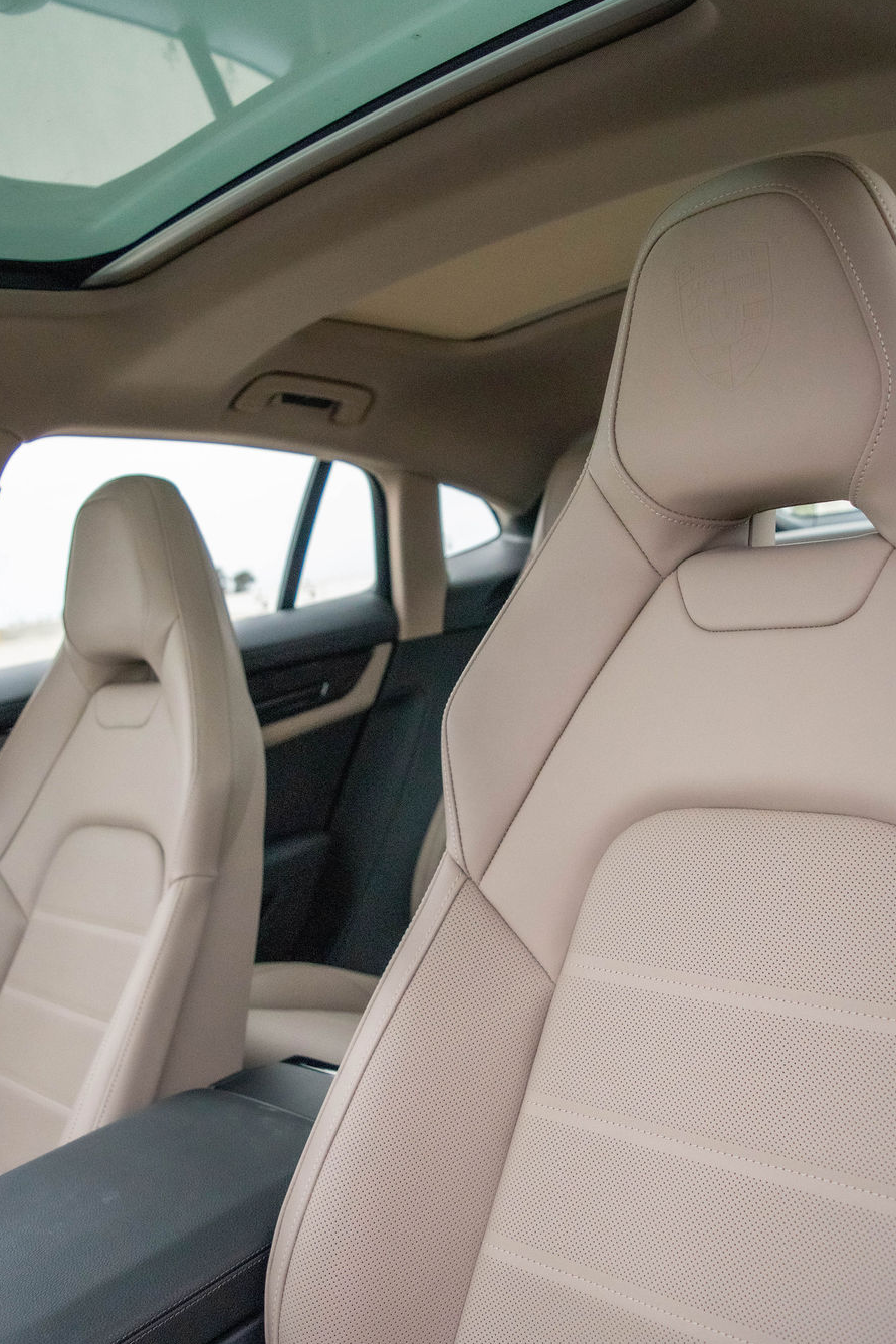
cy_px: 687
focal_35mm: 31
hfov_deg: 42.3
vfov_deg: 60.3
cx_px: 479
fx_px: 1157
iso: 2200
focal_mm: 18
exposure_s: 1/500
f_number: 3.5
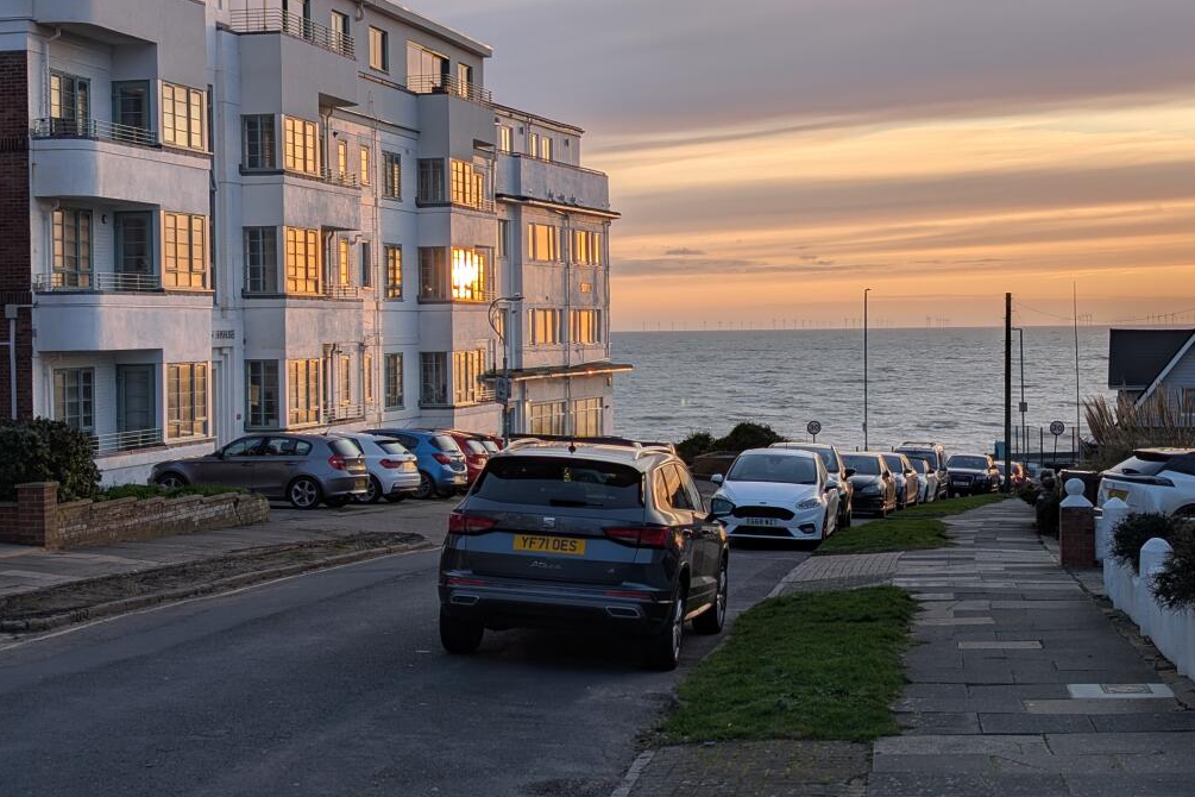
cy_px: 352
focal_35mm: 52
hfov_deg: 38.2
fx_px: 1726
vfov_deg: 26.0
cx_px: 603
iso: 20
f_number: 1.68
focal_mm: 6.9
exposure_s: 1/341
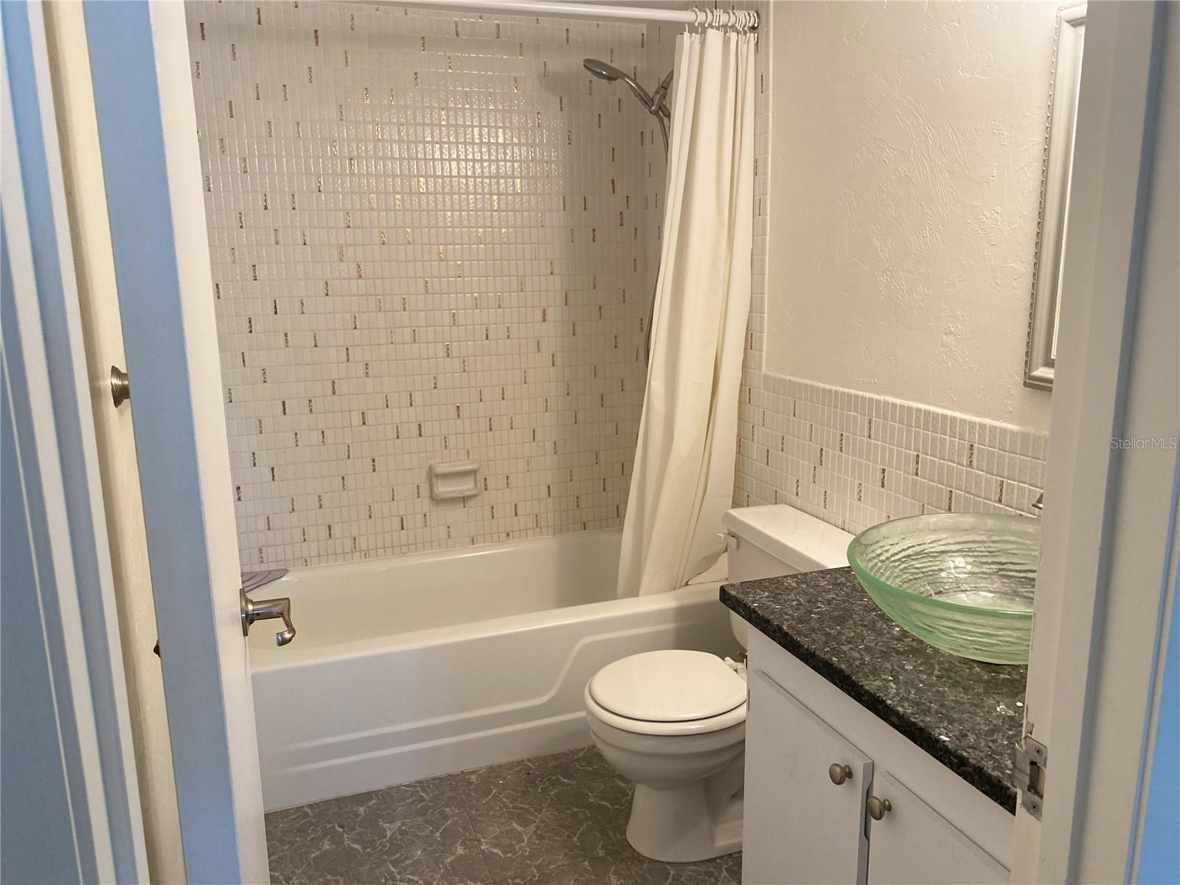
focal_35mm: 26
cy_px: 442
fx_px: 886
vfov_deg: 53.1
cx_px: 590
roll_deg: +1.2
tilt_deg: -11.8
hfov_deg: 67.3
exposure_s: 1/60
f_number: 1.8
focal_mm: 4.25
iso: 160
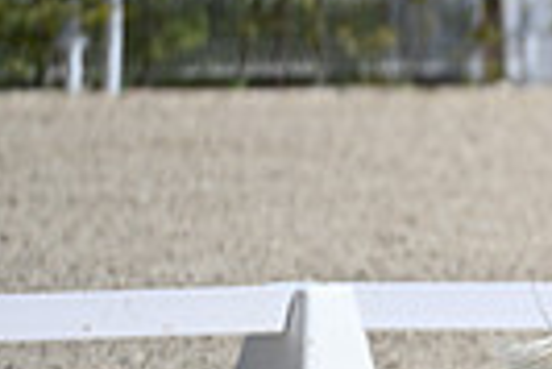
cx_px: 1199
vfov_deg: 0.8
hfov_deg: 1.2
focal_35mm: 1738
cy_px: 10
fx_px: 26678
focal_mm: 400
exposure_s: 1/1600
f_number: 4.5
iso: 180
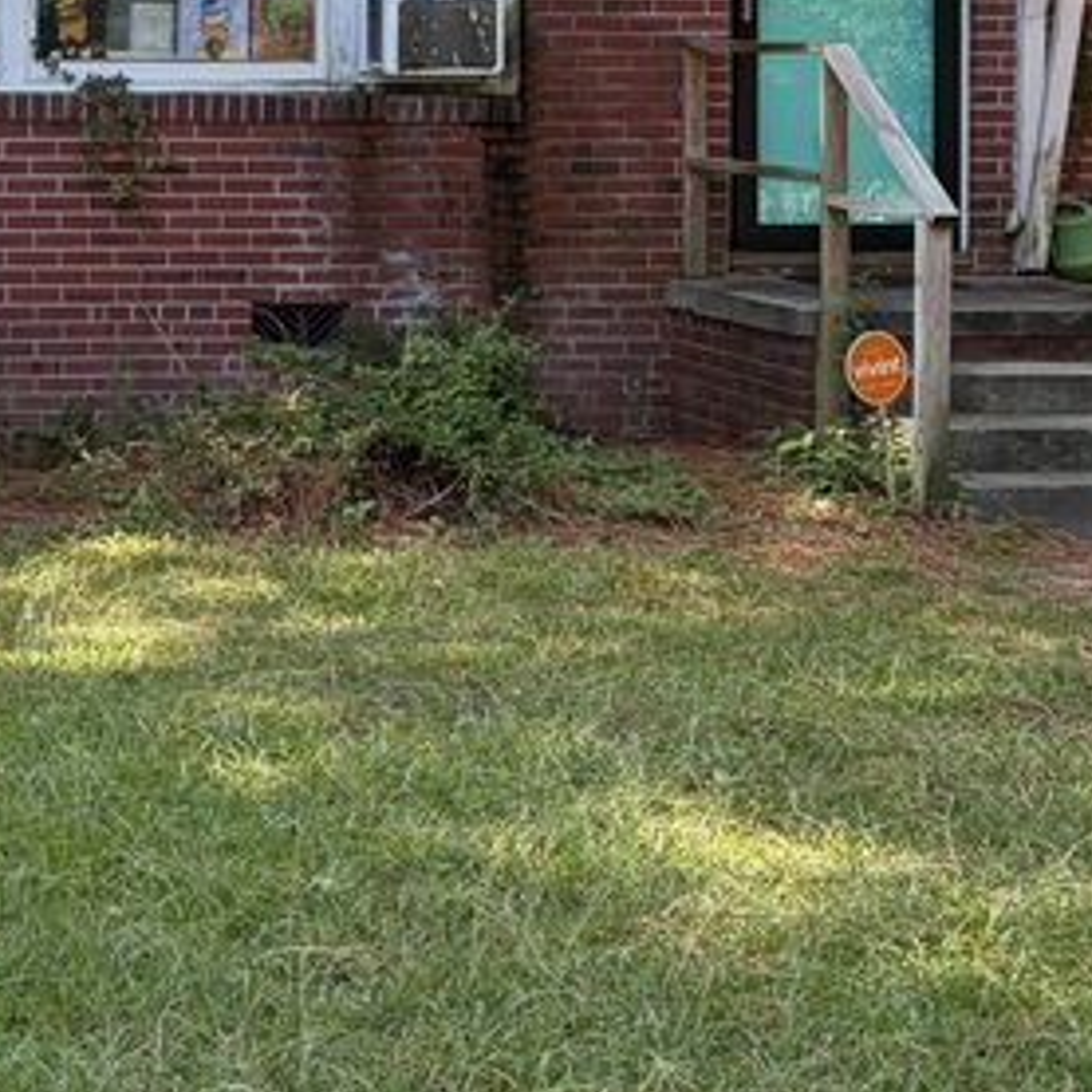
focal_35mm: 85
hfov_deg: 19.8
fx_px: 3034
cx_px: 8
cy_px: 47
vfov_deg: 19.9
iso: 64
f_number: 1.6
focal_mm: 5.96
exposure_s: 1/552
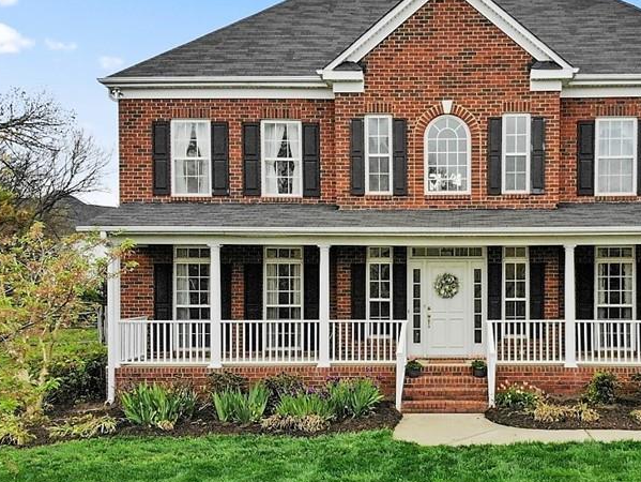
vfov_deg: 35.0
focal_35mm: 41
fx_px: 760
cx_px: 446
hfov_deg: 44.8
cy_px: 290
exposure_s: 1/30
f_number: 2.8
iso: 160
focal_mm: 4.5
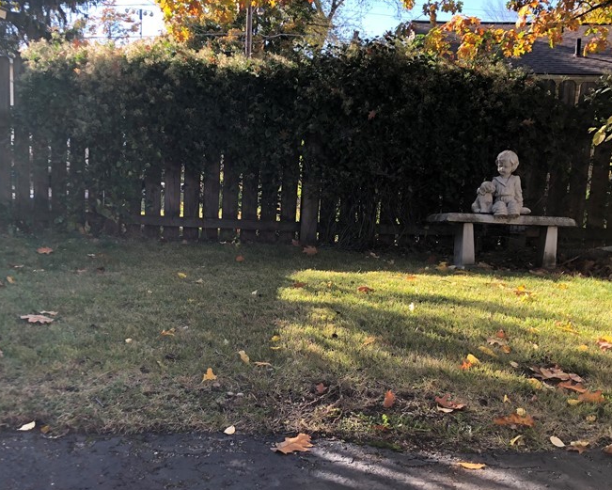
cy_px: 298
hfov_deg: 42.8
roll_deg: -1.2
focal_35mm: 43
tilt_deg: -8.9
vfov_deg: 34.8
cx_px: 262
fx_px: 779
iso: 20
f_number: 1.8
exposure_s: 1/190
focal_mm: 4
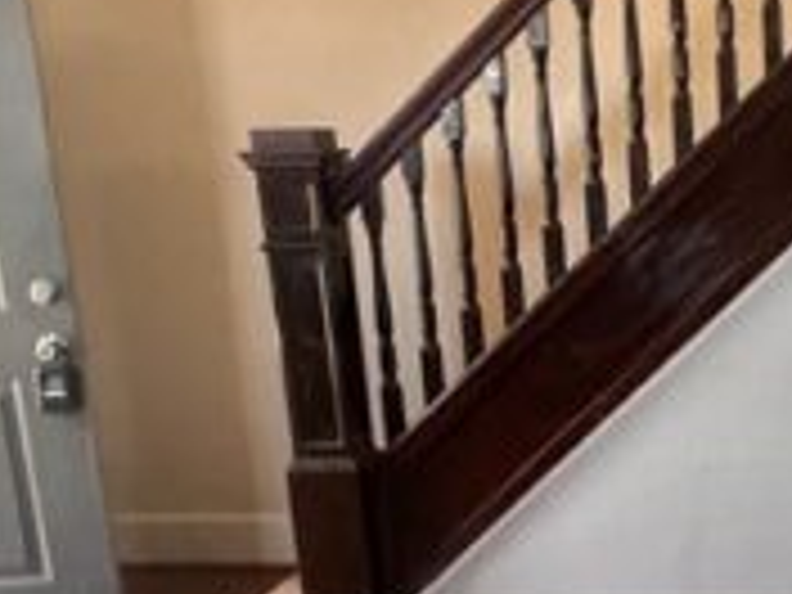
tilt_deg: -16.4
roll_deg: +1.6
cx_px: 824
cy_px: 562
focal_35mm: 59
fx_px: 1350
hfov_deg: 30.0
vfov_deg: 24.0
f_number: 1.8
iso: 320
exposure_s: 1/60
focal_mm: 1.57
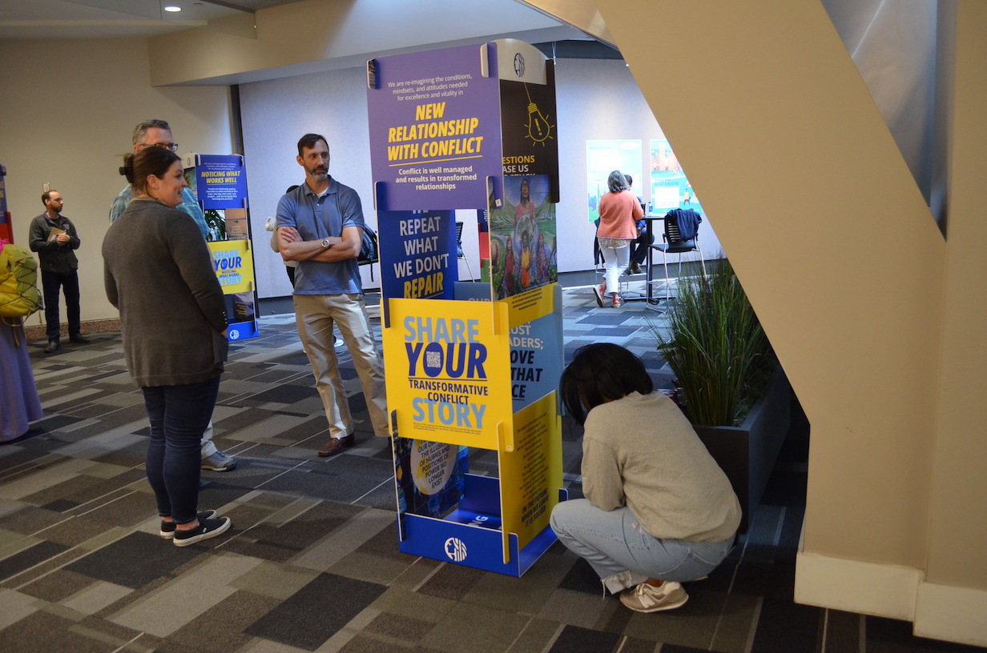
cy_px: 326
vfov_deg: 47.7
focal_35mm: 27
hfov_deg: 67.5
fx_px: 739
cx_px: 494
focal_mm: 18
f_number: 3.5
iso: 1250
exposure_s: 1/30
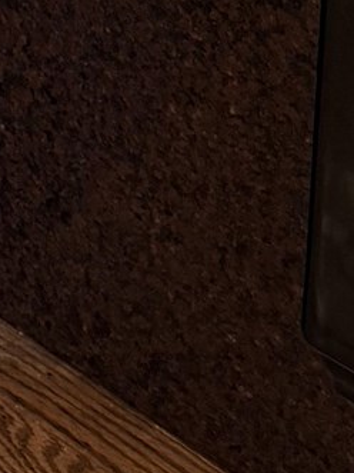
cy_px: -940
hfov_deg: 8.6
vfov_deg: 9.4
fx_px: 2279
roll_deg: -1.1
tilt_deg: -19.7
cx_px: -274
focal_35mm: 167
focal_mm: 6.76
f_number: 1.78
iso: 125
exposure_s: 1/120
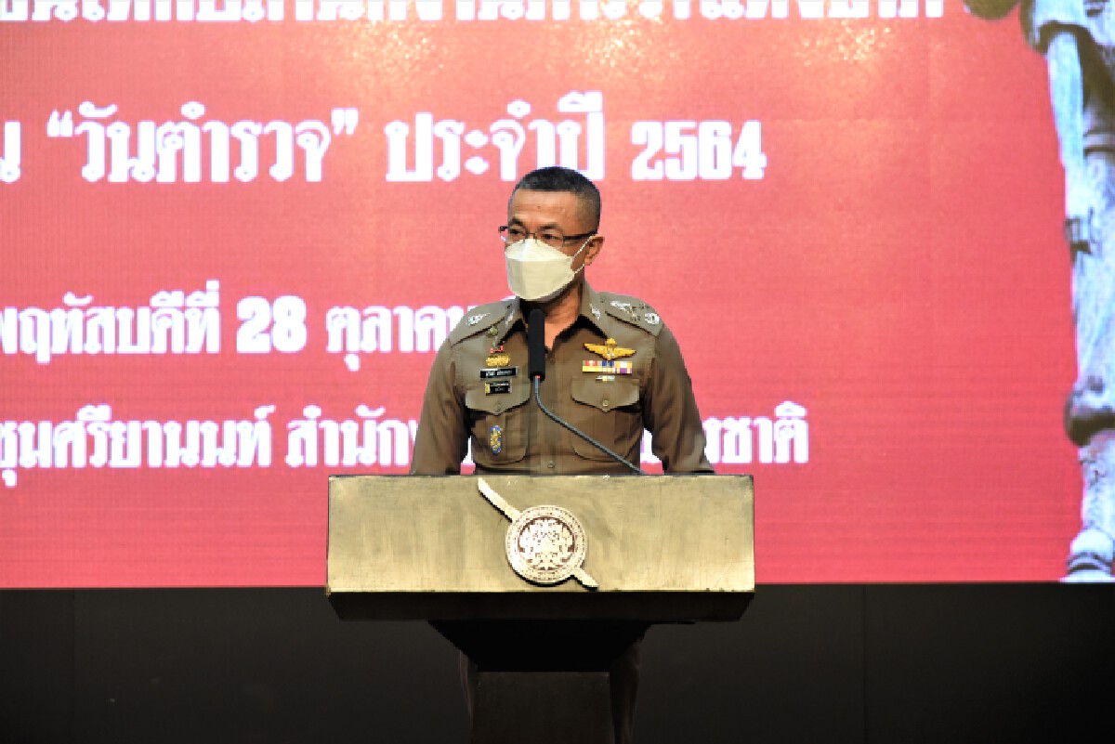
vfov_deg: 11.4
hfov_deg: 17.1
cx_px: 558
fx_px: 3718
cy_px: 372
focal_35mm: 120
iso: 4000
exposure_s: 1/125
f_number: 5
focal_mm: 120
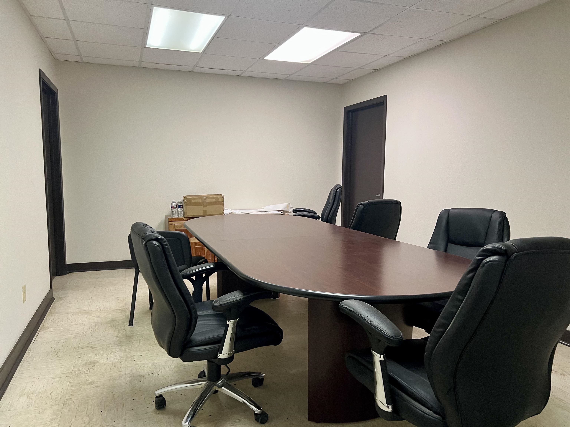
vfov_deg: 53.1
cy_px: 214
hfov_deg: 67.3
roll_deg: -0.4
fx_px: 428
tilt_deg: -2.9
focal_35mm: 26
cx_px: 285
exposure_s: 1/60
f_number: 1.5
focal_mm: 5.7
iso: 200
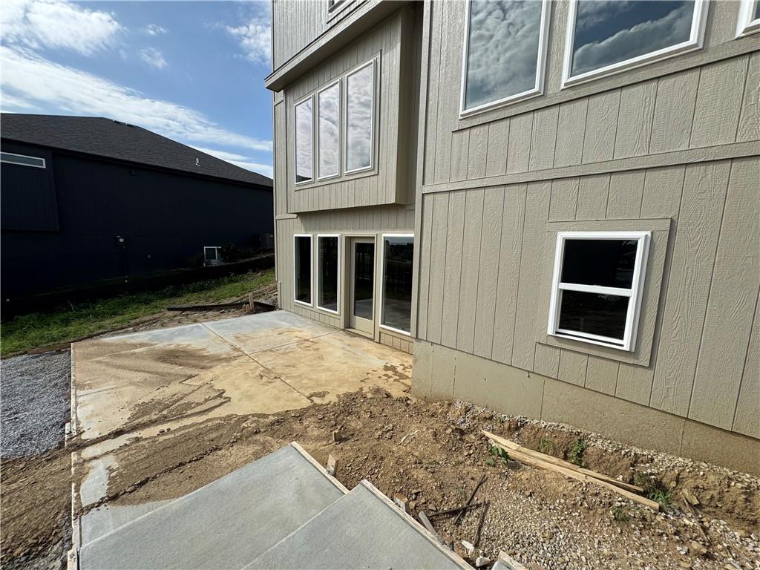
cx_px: 380
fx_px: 307
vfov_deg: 85.7
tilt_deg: -9.2
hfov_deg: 102.1
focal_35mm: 14
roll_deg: -3.7
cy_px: 285
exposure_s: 1/1976
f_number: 2.2
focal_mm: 2.22
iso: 50
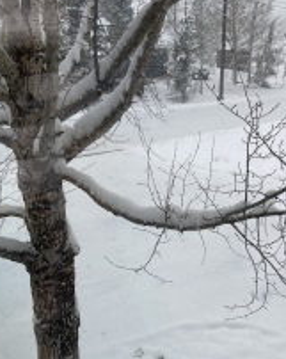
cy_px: 259
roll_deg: +0.9
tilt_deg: -26.9
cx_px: 188
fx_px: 488
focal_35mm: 46
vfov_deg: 39.5
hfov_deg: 32.4
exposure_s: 1/223
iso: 32
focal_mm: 4.25
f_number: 1.8
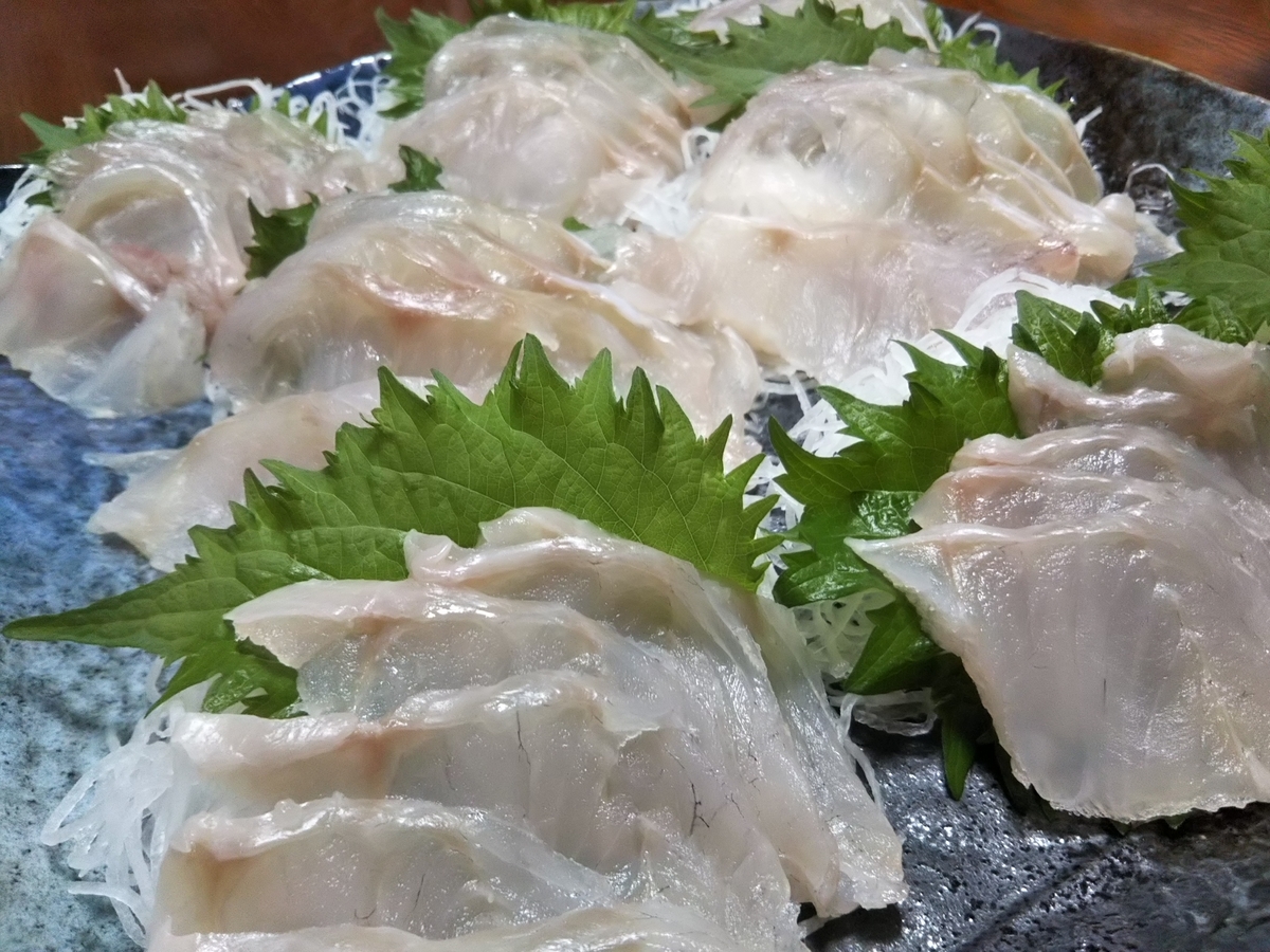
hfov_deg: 60.0
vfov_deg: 46.8
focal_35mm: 30
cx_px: 635
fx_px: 1101
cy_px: 476
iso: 100
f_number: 2.2
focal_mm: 4
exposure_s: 1/30
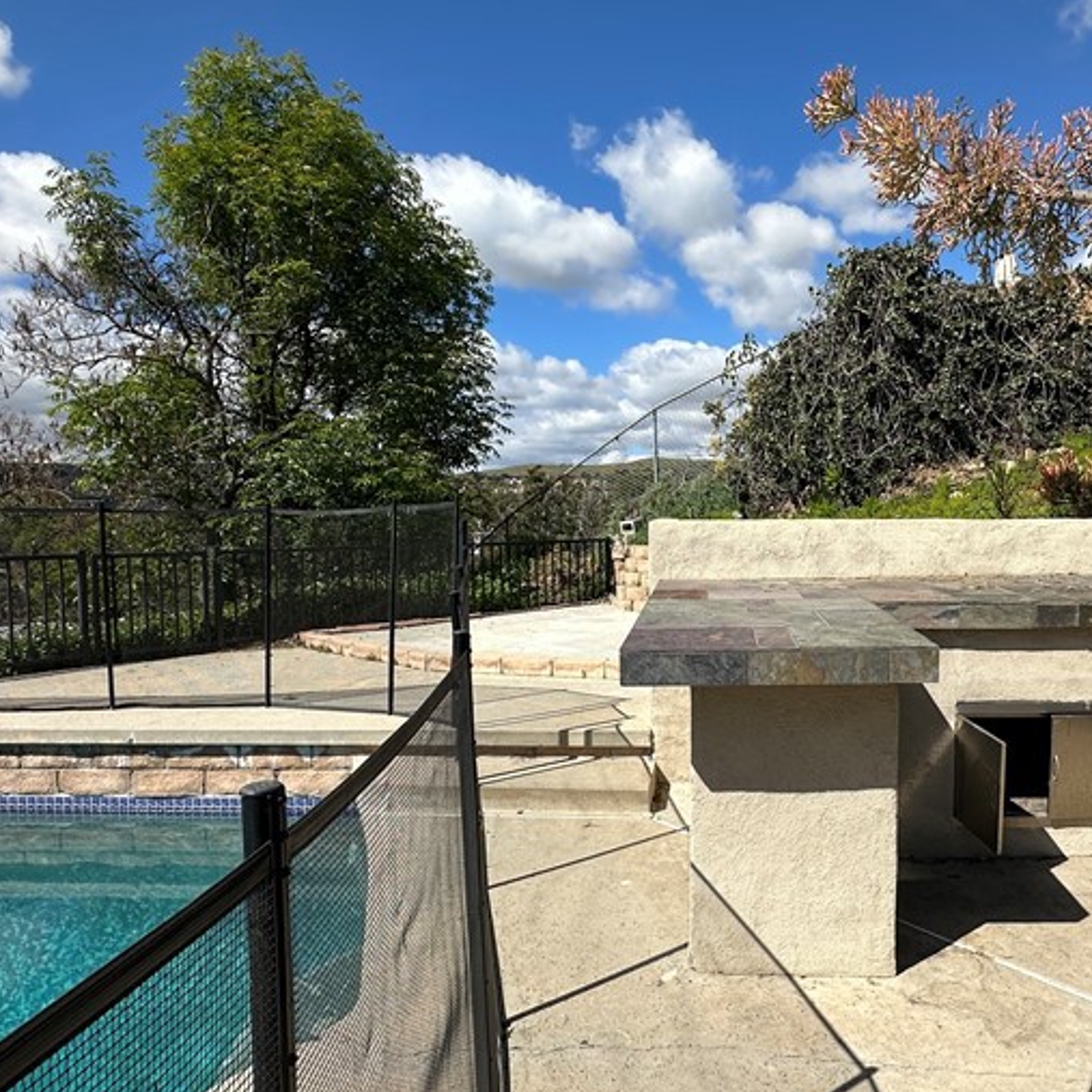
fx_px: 892
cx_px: 689
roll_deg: -0.5
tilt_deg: -2.5
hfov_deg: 62.0
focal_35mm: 25
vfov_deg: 62.9
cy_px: 564
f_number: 2.2
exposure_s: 1/2817
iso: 50
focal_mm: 2.22
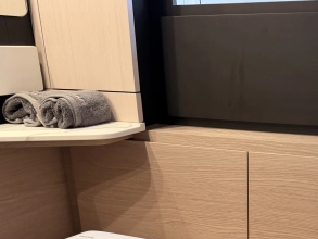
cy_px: 209
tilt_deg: -20.4
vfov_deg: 30.9
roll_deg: -0.2
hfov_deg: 40.1
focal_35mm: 45
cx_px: 260
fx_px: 414
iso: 200
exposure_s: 1/66
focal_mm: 6.76
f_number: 1.78
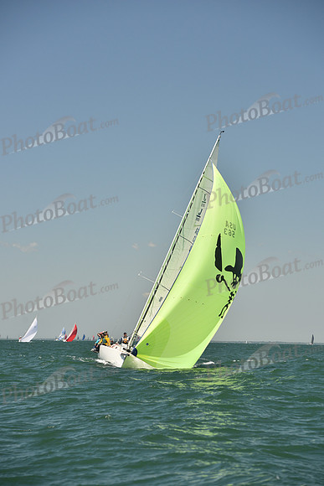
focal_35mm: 116
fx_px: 1565
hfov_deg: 11.8
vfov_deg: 17.6
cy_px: 243
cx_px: 162
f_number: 5
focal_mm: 116
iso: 250
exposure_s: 1/800
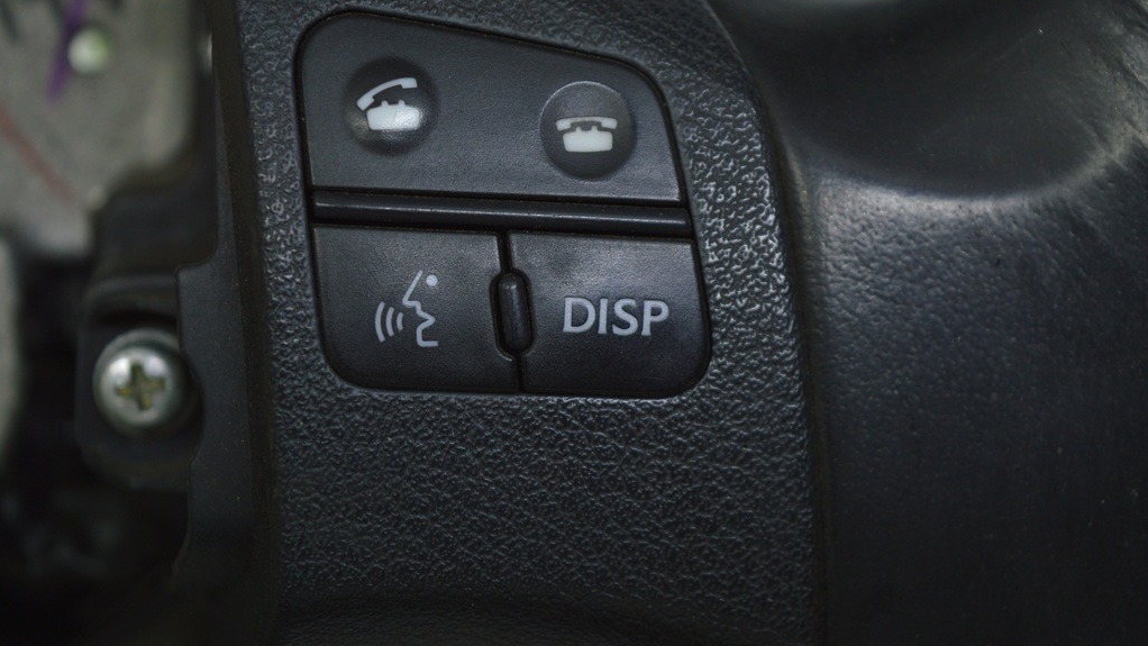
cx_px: 574
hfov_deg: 24.6
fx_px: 2634
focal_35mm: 87
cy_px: 283
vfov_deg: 14.0
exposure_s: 1/60
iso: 400
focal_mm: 55
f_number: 5.6
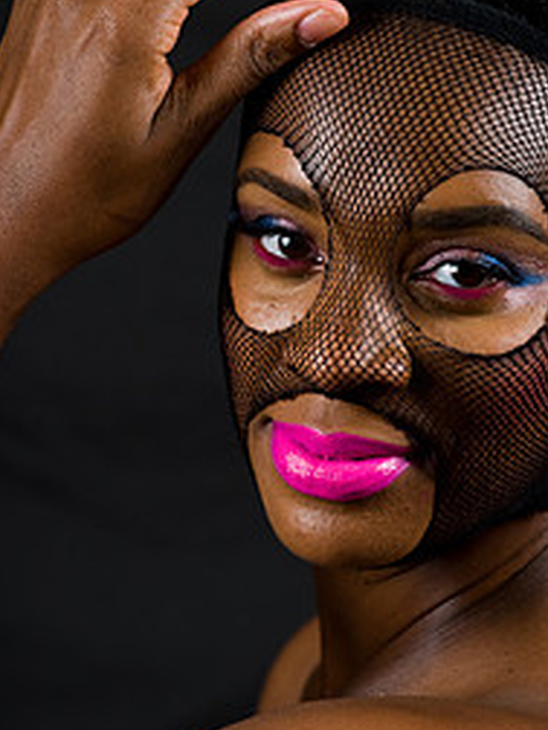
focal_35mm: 343
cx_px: 312
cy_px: 333
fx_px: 7240
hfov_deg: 4.3
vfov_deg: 5.8
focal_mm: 200
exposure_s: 1/125
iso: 200
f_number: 5.6
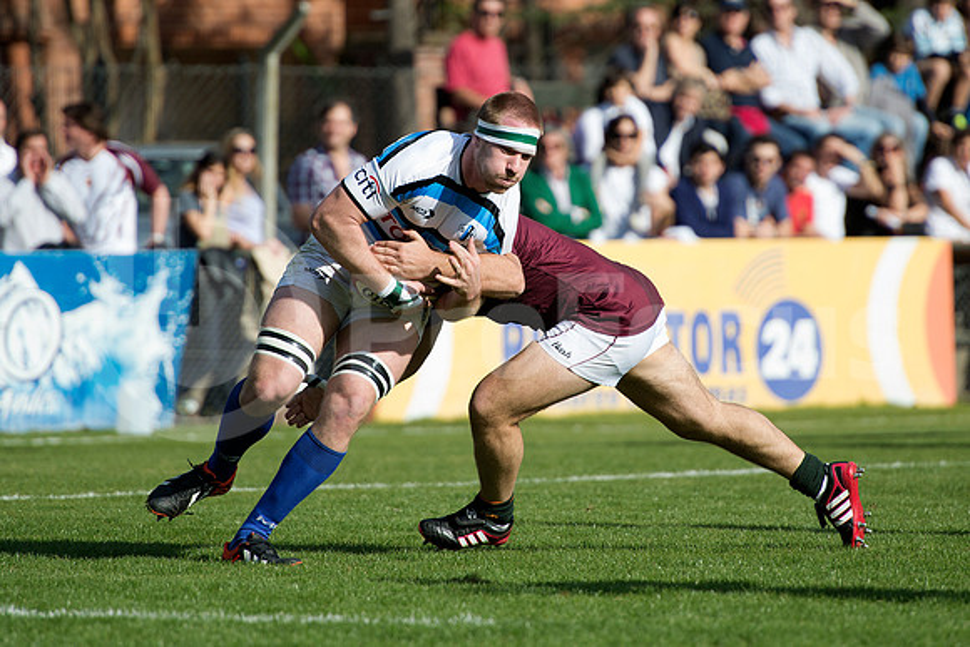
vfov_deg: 5.1
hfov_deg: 7.6
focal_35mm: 270
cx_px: 485
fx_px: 7276
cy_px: 324
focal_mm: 270
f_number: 4
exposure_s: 1/1600
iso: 500
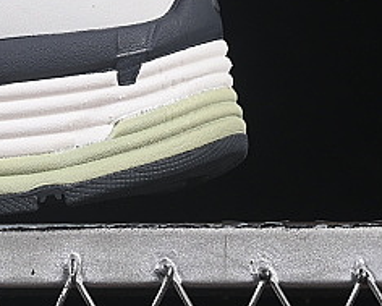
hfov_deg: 5.9
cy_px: -141
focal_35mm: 322
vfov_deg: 4.8
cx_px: -380
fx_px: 3642
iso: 160
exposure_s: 1/80
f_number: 8
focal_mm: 50
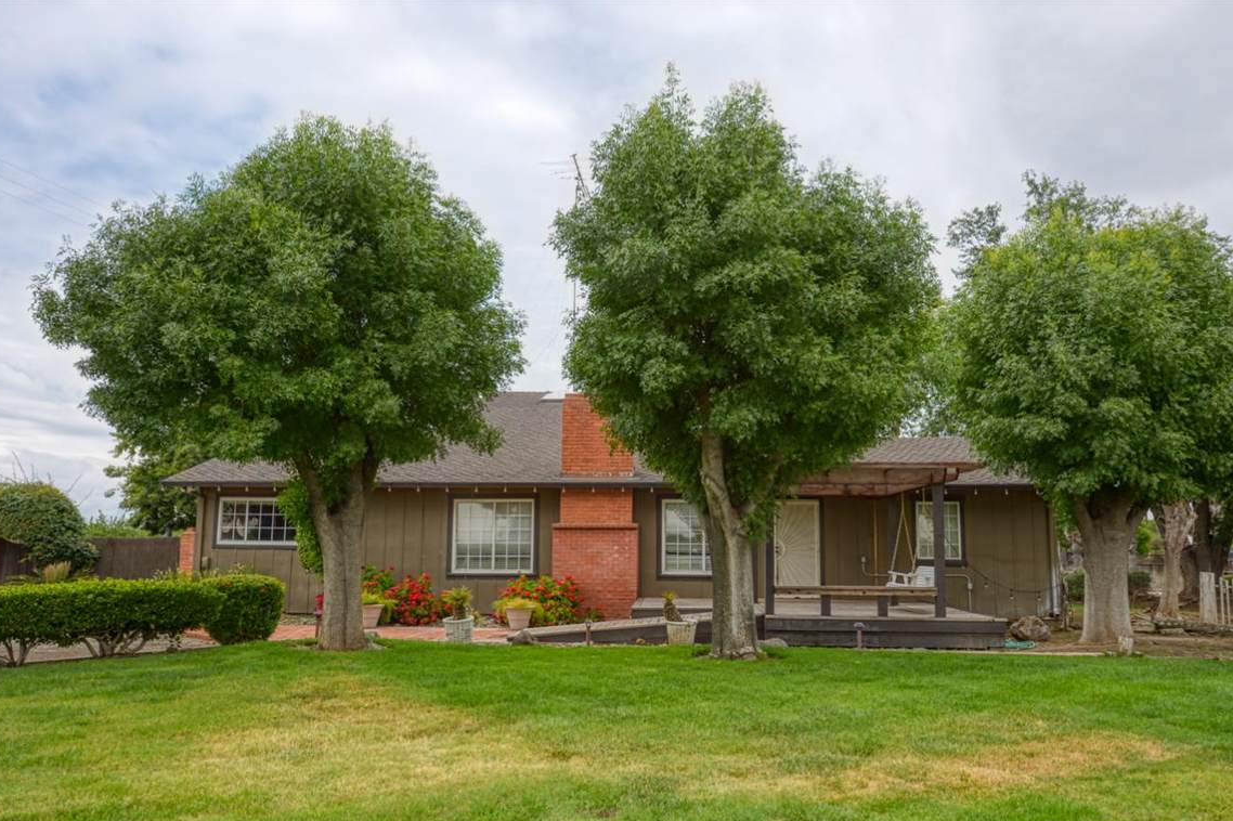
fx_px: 924
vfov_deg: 47.8
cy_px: 460
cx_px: 645
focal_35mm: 27
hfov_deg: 67.4
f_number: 10
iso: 400
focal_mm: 24
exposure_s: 1/250
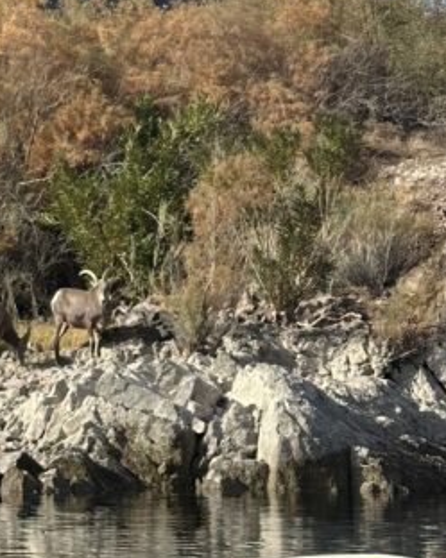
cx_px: -99
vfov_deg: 12.3
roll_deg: -1.0
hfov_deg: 9.9
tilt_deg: +10.8
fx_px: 2545
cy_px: -79
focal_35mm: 154
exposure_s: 1/4367
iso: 64
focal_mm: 6.86
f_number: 1.78
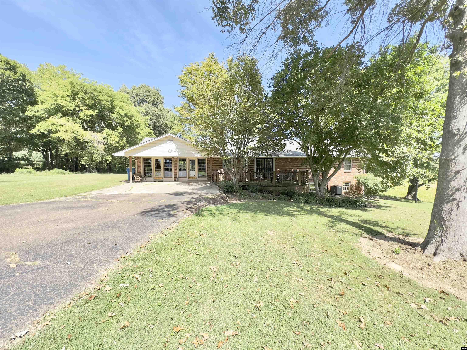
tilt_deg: -3.7
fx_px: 189
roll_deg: -0.3
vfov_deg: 85.7
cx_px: 234
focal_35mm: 14
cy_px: 175
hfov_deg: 102.1
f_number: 2.2
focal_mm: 2.22
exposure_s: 1/308
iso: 40
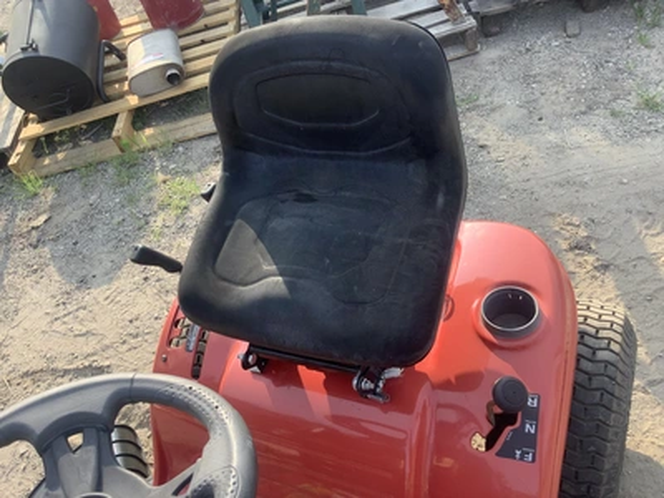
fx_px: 595
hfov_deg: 58.4
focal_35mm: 31
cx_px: 332
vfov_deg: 45.4
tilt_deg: -45.8
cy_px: 249
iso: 25
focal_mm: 3.3
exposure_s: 1/223
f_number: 2.4
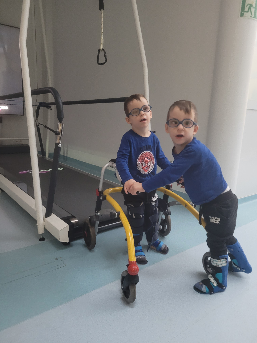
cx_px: 128
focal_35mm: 26
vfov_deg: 67.3
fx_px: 257
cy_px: 172
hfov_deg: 53.1
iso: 640
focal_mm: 5.4
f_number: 1.8
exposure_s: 1/25
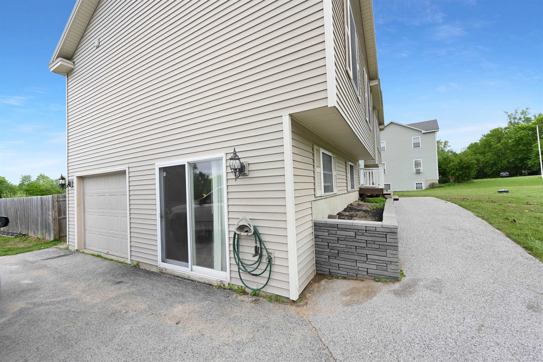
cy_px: 181
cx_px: 272
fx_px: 211
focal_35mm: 14
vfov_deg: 81.2
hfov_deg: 104.3
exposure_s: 1/50
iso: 400
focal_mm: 14
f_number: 14
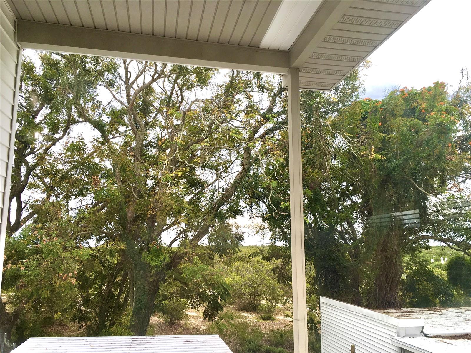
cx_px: 236
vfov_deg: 48.2
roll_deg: +1.3
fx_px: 395
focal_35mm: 29
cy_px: 176
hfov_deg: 61.7
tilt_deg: +10.1
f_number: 2.2
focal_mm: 4.15
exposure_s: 1/225
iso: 25
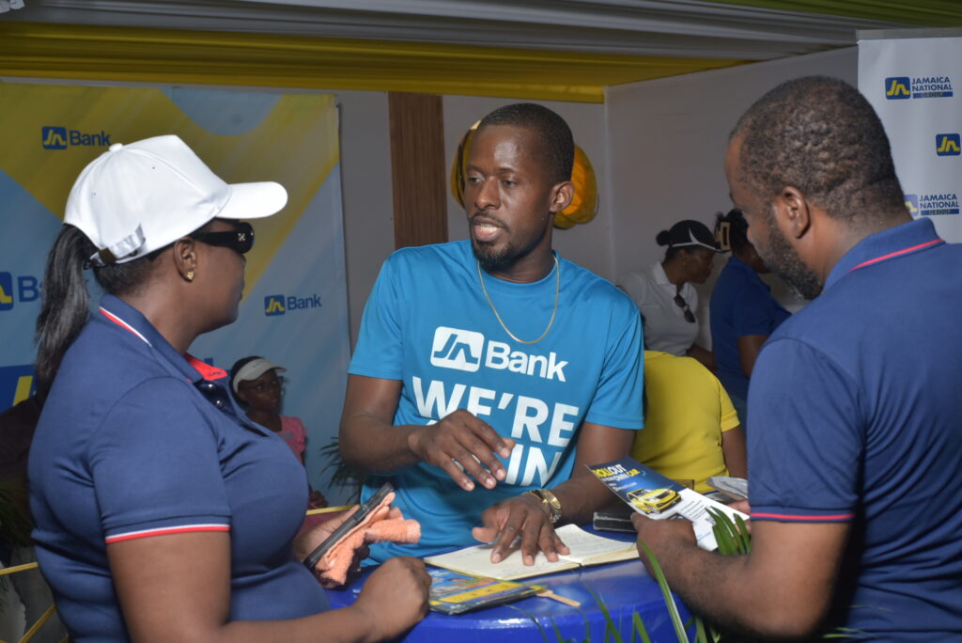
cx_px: 481
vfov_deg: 27.0
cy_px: 322
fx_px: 1337
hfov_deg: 39.6
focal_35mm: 50
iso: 500
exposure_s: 1/400
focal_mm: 50
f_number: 9
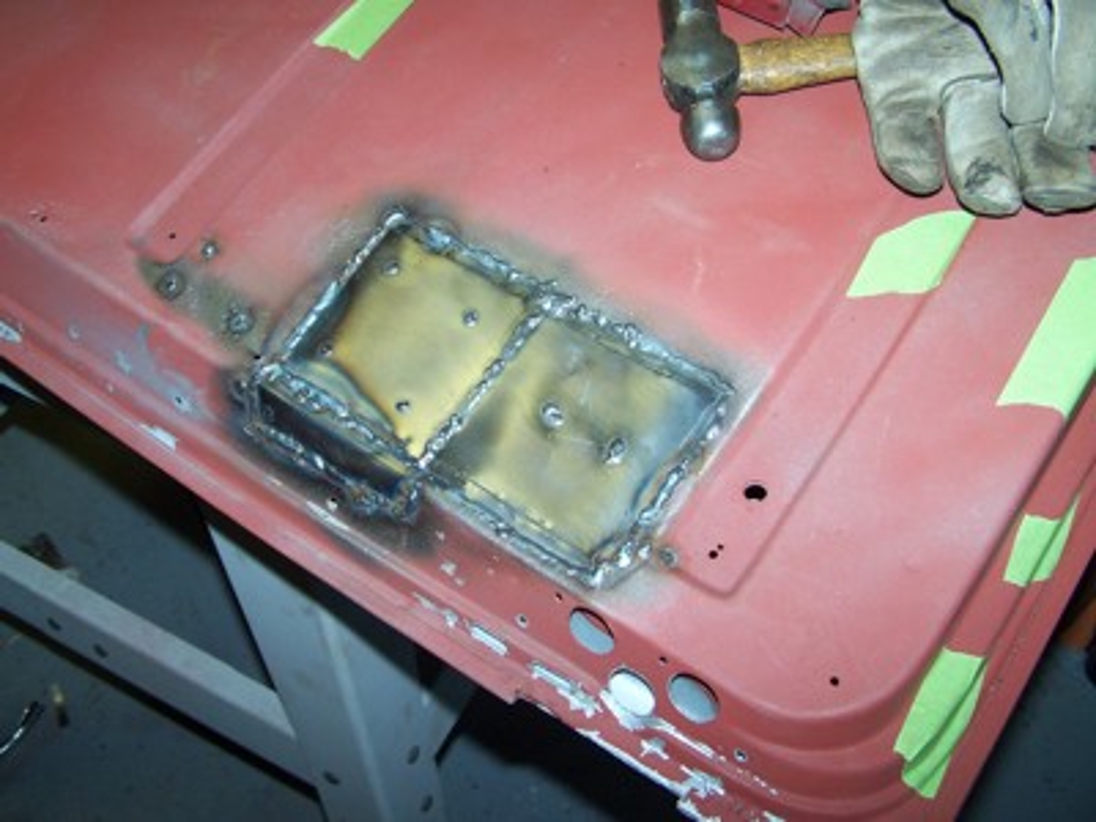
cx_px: 548
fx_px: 1203
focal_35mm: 38
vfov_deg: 37.7
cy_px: 411
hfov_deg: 49.0
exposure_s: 1/60
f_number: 2.8
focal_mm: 6.3
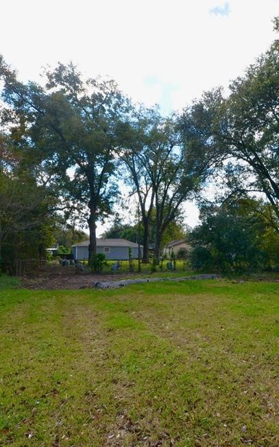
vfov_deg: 74.8
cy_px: 220
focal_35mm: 24
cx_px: 230
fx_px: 292
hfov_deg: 47.7
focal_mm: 10
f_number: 13
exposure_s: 1/640
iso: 1250
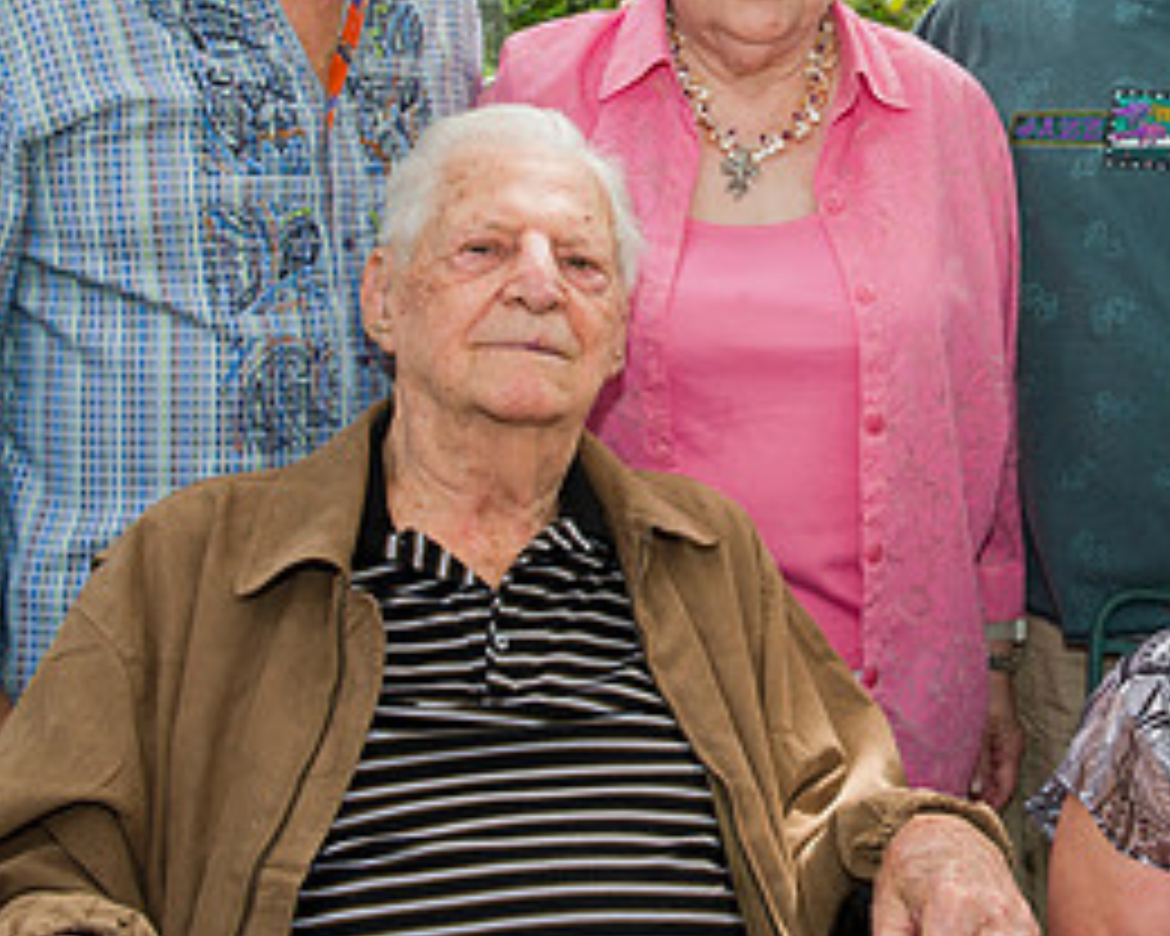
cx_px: 945
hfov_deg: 27.7
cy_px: 288
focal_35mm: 67
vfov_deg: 22.7
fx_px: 2320
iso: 200
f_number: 6.3
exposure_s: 1/60
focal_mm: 32
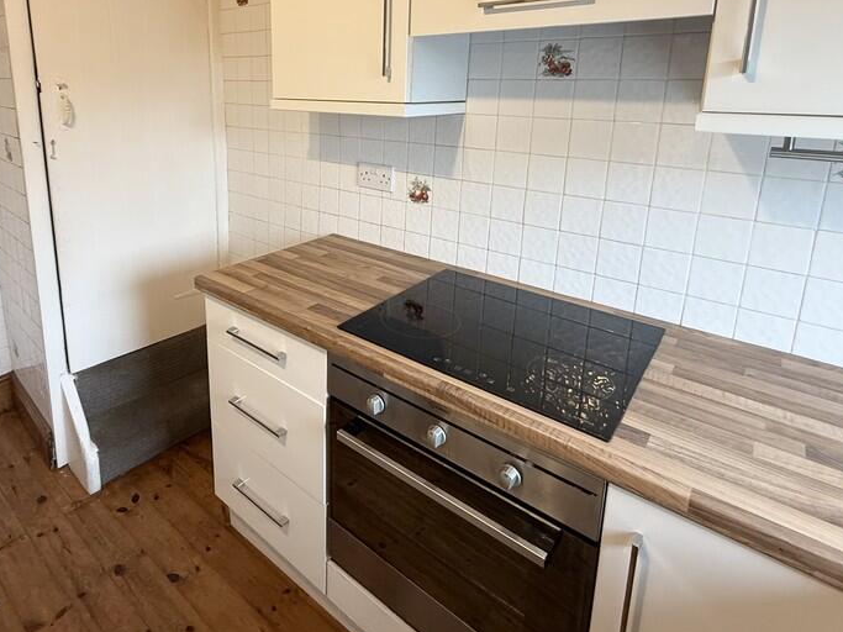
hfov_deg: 78.3
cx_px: 347
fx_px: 511
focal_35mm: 21
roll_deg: -1.2
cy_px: 191
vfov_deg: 61.3
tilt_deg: -10.1
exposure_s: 1/100
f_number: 2.2
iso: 160
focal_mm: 2.22
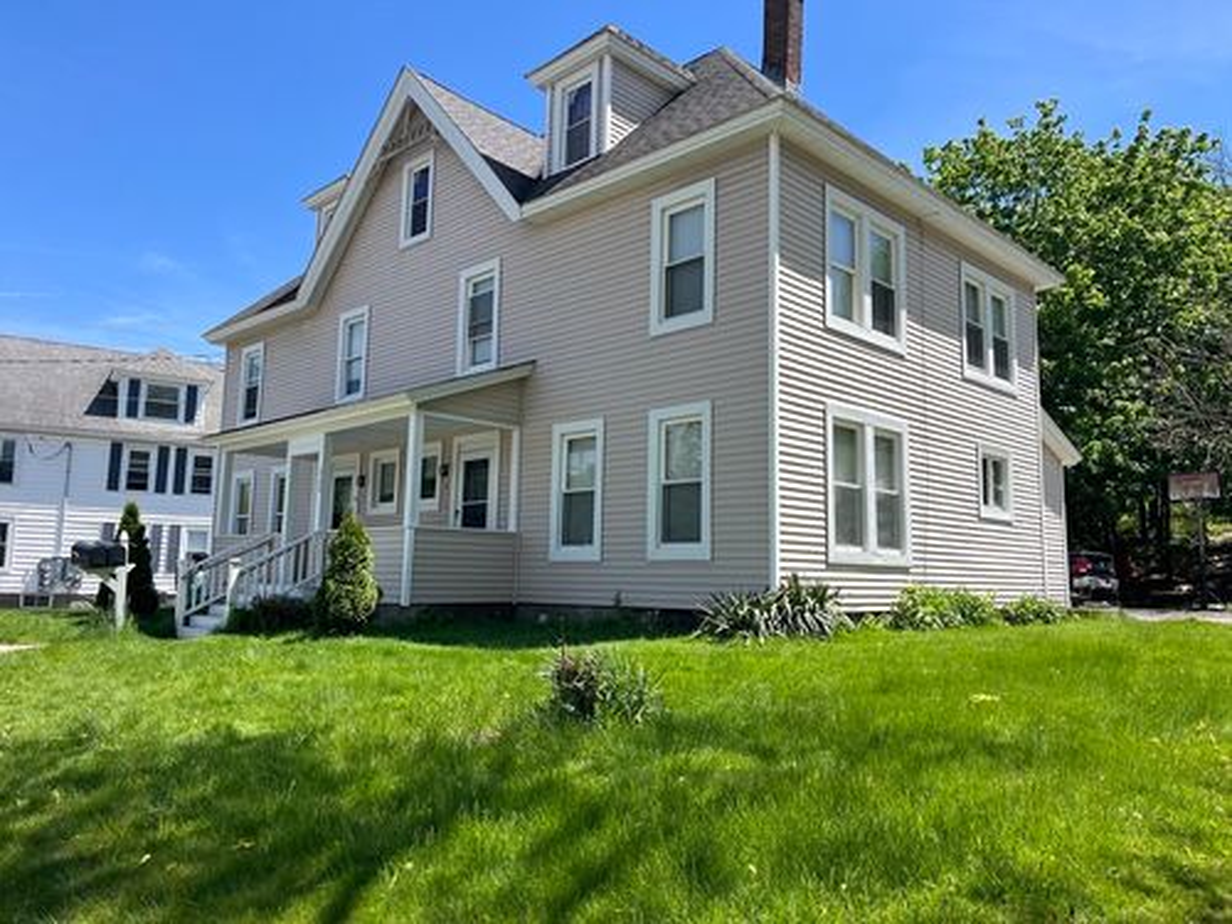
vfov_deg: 53.1
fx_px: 925
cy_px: 462
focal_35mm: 26
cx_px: 616
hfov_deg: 67.3
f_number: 1.6
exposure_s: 1/2024
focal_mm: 5.1
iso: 50
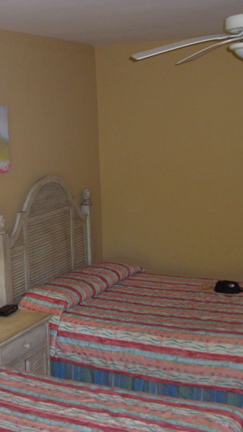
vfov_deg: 37.2
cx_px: 39
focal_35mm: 56
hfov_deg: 21.1
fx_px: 641
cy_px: 217
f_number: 2.7
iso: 200
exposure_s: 1/60
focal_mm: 6.2
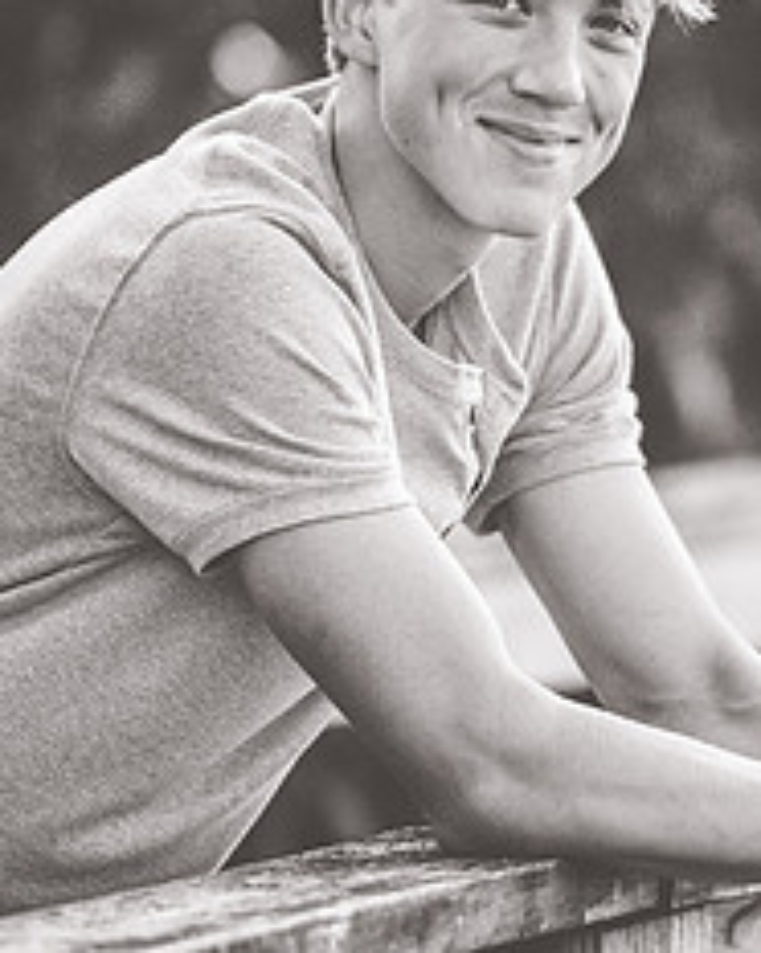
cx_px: 565
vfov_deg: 4.1
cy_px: 280
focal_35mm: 468
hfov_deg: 3.3
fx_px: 13193
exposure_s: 1/3200
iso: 800
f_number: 2.8
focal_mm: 200
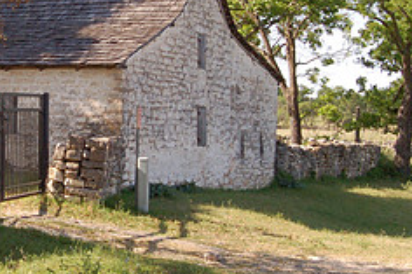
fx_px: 1098
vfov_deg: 14.2
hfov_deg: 20.9
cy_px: 61
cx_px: 68
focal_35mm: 96
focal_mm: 26
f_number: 11
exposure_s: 1/320
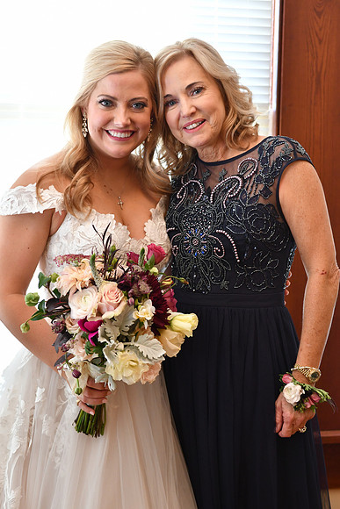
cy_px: 254
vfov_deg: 30.5
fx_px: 934
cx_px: 170
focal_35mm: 66
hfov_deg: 20.6
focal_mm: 44
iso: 1000
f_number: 2.8
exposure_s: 1/100
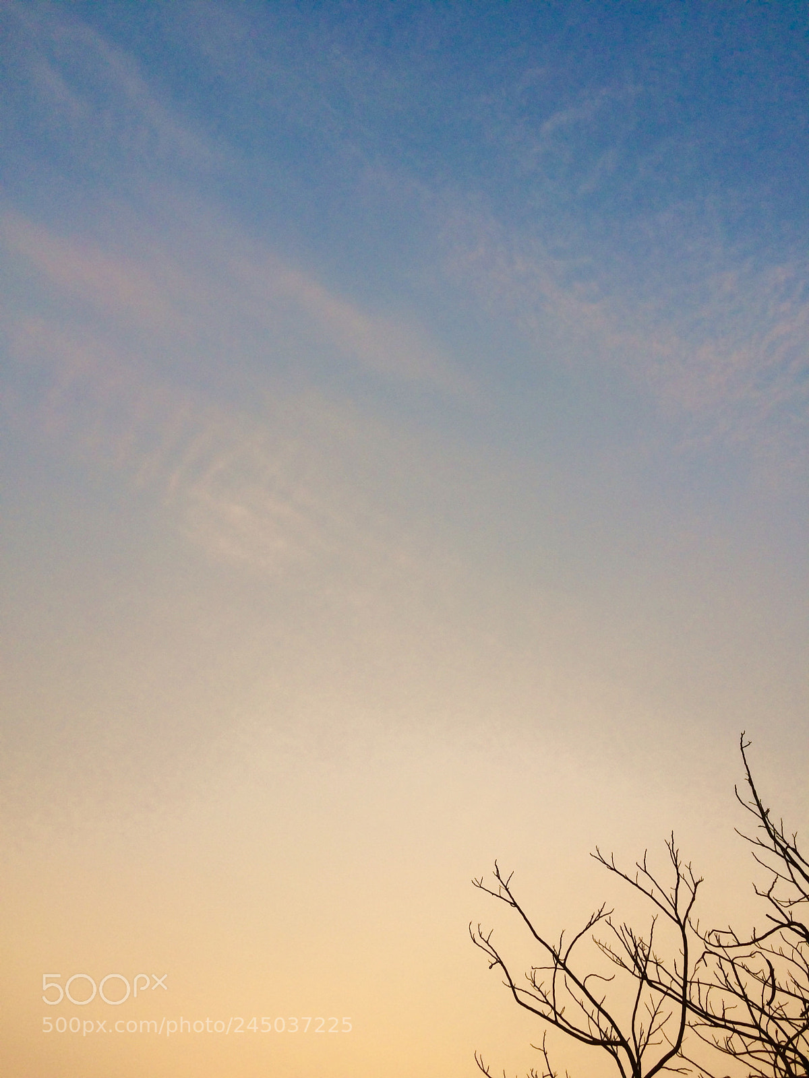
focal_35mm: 29
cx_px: 404
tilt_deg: +48.5
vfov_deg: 61.7
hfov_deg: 48.2
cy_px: 539
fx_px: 904
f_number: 2.2
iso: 32
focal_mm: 4.15
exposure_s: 1/562
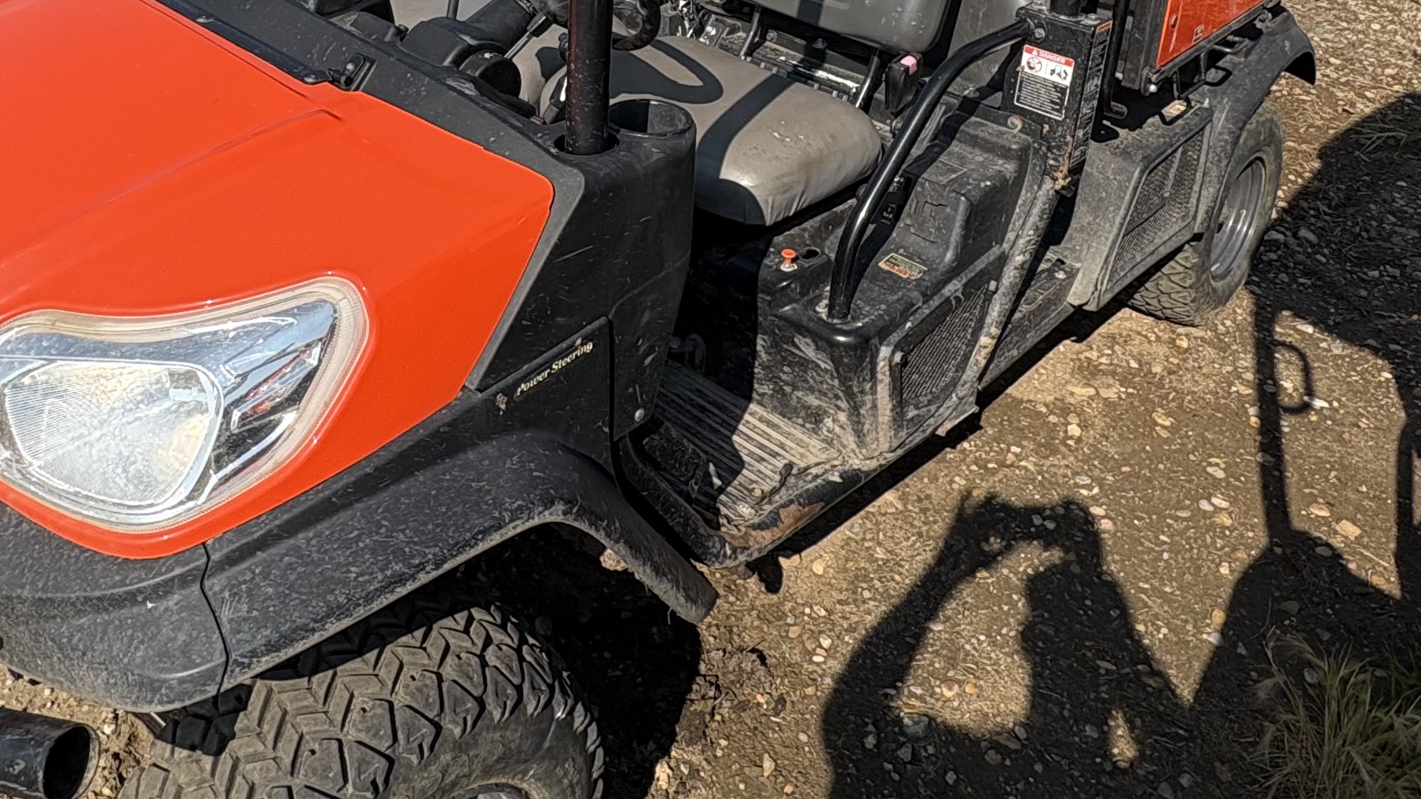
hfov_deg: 57.8
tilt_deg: -19.6
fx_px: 1281
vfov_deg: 32.0
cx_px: 605
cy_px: 4
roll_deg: -3.0
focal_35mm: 34
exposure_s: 1/1637
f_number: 2.2
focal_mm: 2.22
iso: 50
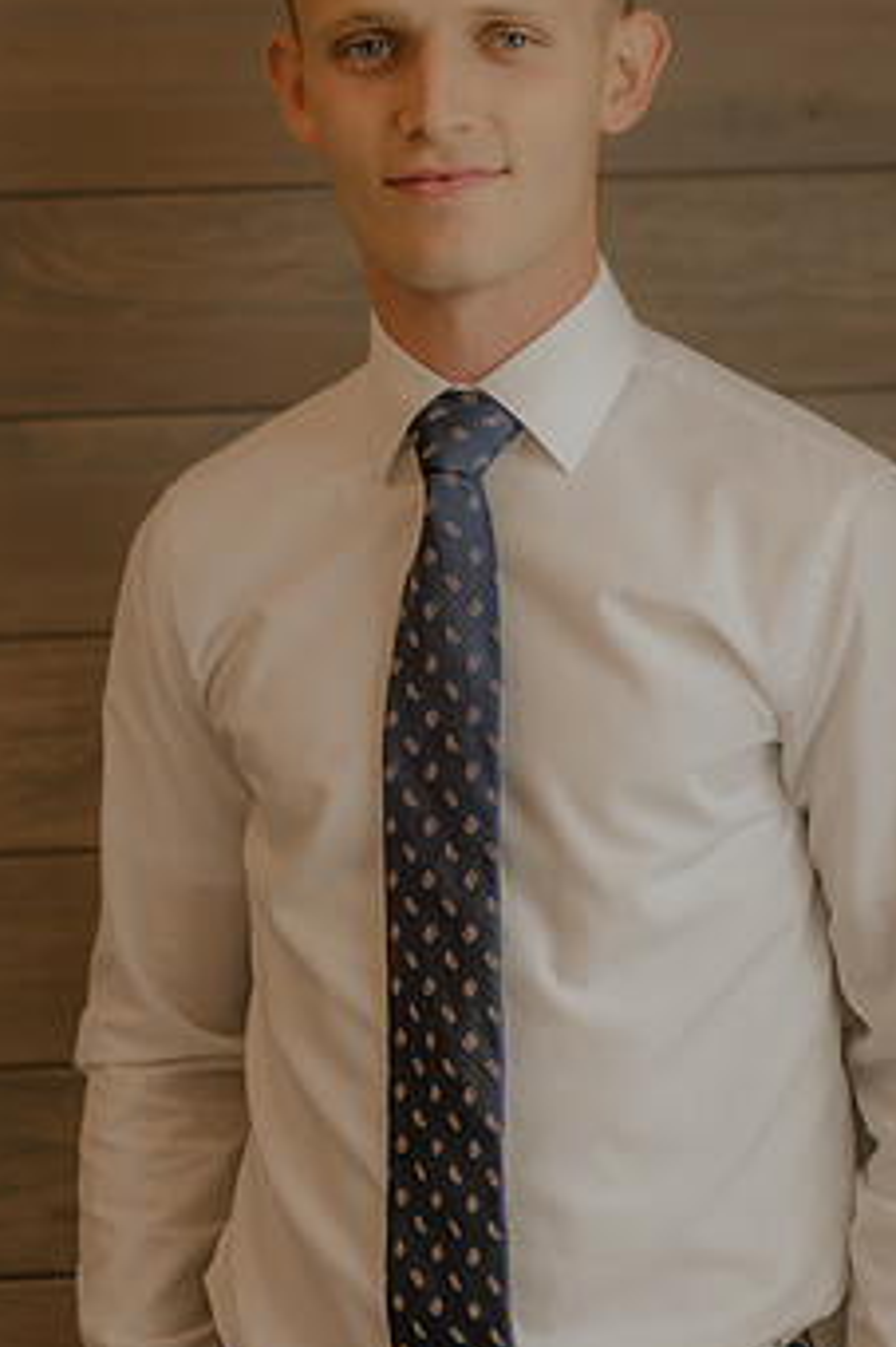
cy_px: 494
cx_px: 485
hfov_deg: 13.8
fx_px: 3699
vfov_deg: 20.6
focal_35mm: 99
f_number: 1.6
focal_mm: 50
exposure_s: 1/100
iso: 100
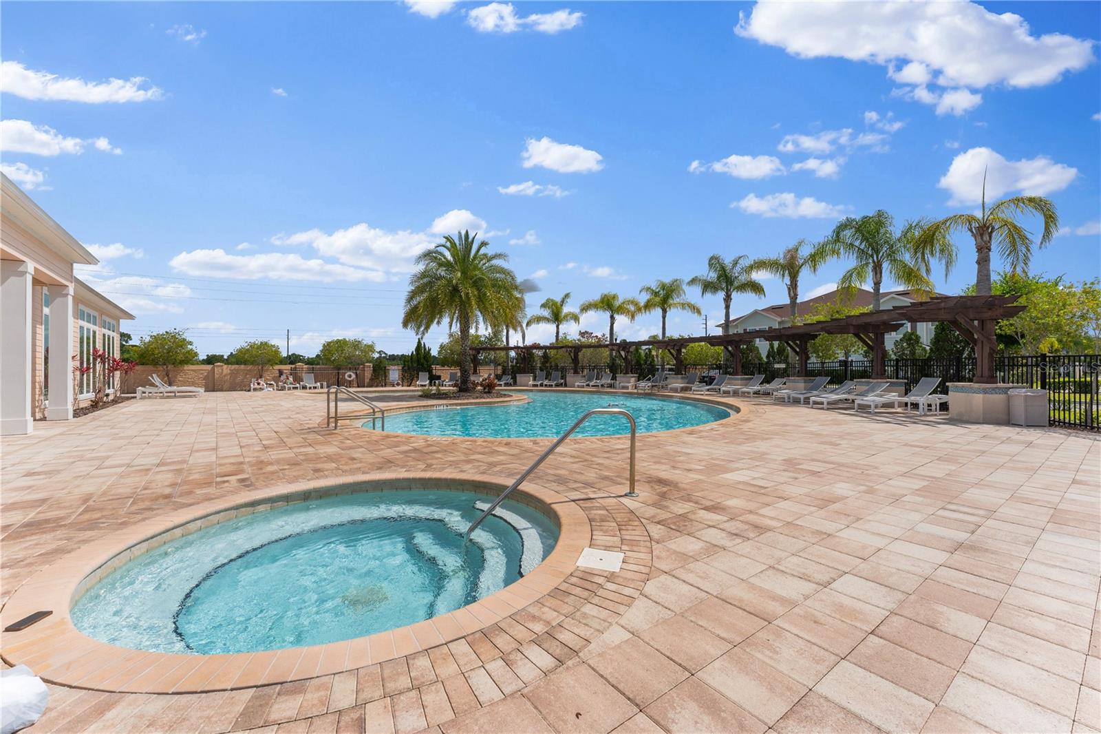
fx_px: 428
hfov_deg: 104.3
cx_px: 550
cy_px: 367
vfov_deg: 81.2
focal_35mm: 14
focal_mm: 14
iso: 320
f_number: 8
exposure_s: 1/1600
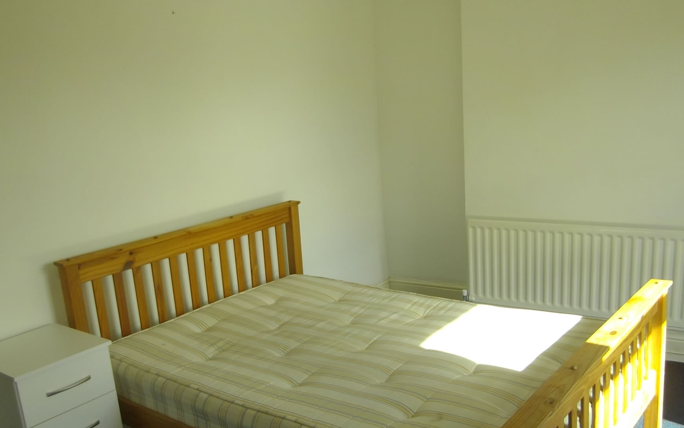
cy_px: 276
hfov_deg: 56.7
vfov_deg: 37.0
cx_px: 326
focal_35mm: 34
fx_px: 634
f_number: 3.2
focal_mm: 4.9
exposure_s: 1/125
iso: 100
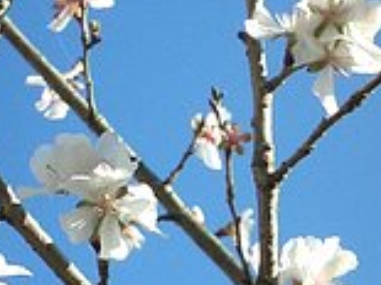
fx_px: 1342
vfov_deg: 12.1
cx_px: 162
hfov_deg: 16.2
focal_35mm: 122
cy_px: 197
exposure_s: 1/640
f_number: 3.5
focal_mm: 5.6
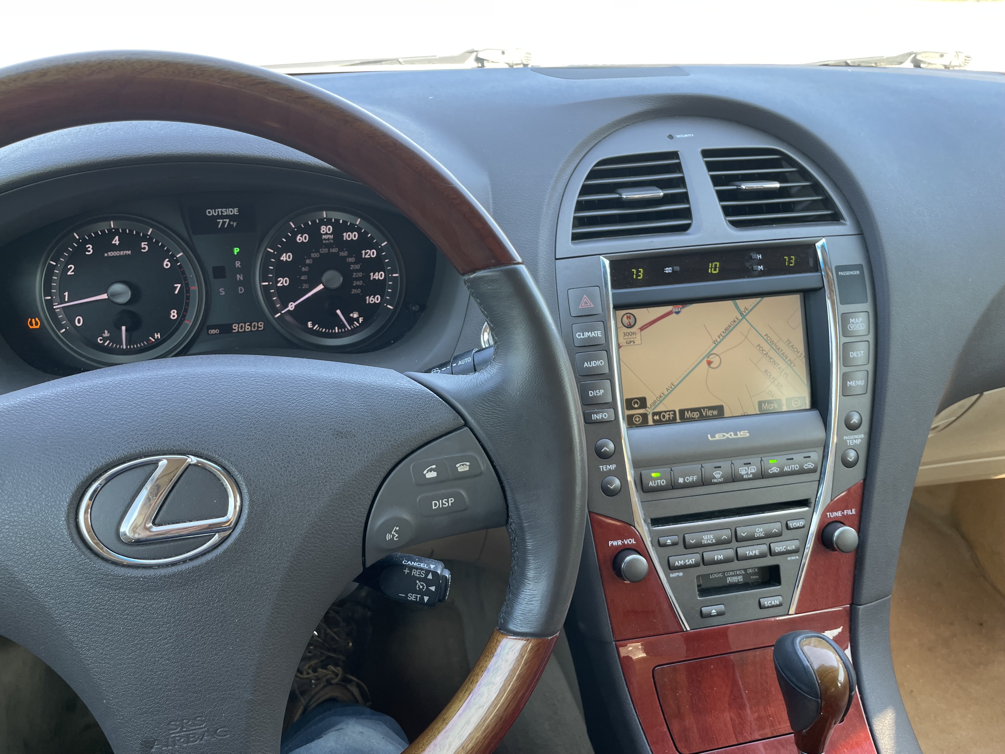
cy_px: 377
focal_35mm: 26
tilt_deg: -26.1
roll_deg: -1.2
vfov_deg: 53.1
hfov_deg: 67.3
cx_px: 502
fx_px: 755
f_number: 1.6
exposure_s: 1/121
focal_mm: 4.2
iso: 64
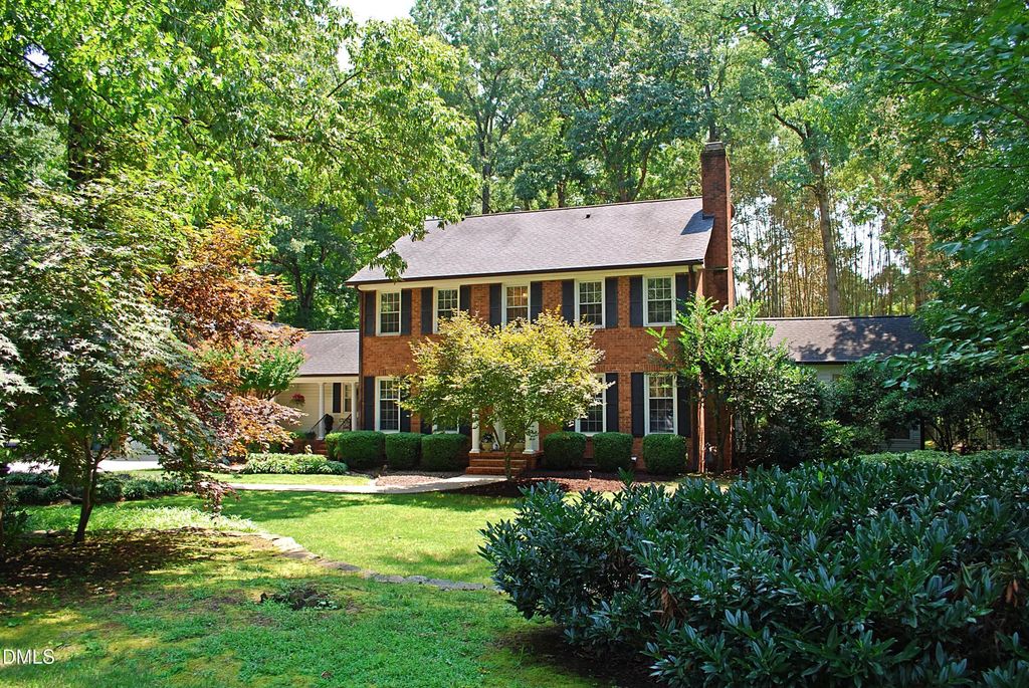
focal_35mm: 27
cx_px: 514
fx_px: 773
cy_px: 344
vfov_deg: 48.0
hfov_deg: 67.3
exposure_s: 1/125
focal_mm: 18
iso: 160
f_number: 5.6
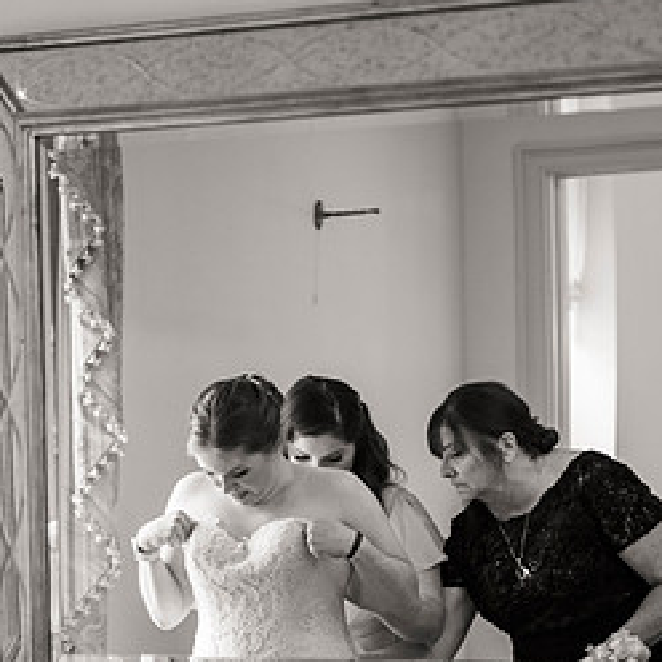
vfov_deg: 12.5
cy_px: 447
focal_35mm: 139
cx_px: 238
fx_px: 3007
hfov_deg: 12.5
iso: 1000
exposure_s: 1/125
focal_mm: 70
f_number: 2.8
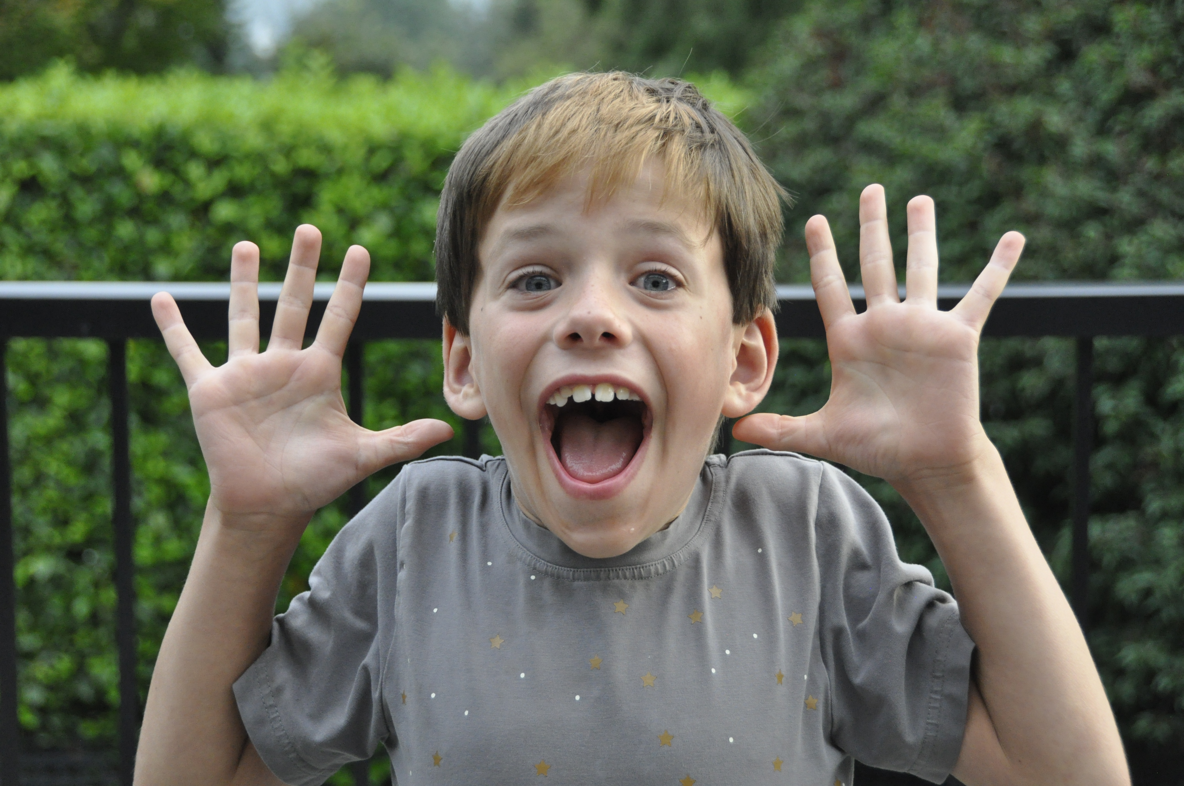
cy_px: 393
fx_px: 2562
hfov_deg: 26.0
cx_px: 592
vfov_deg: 17.4
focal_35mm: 78
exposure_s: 1/320
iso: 1600
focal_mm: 52
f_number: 4.8
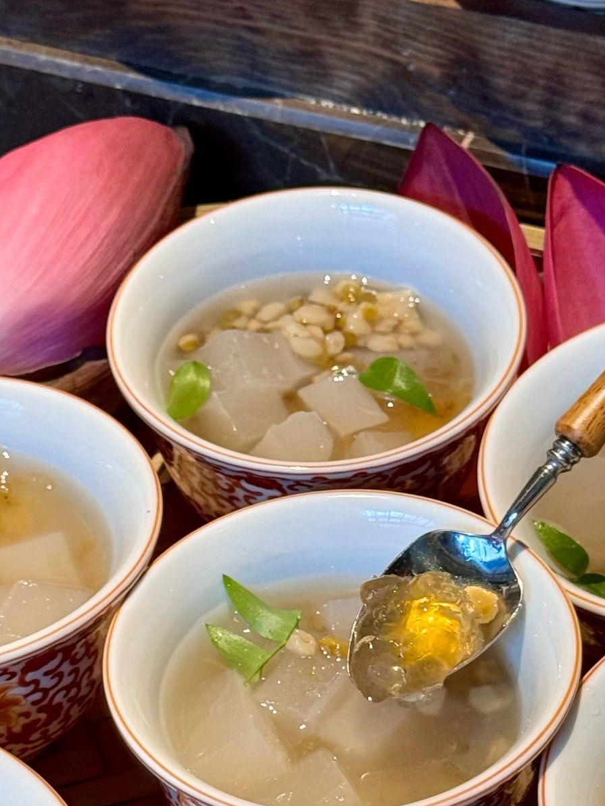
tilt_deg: -42.6
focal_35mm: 110
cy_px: 527
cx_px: 302
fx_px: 2562
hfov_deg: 13.5
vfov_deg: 17.8
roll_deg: -0.4
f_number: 1.78
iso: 80
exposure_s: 1/50
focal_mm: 6.76
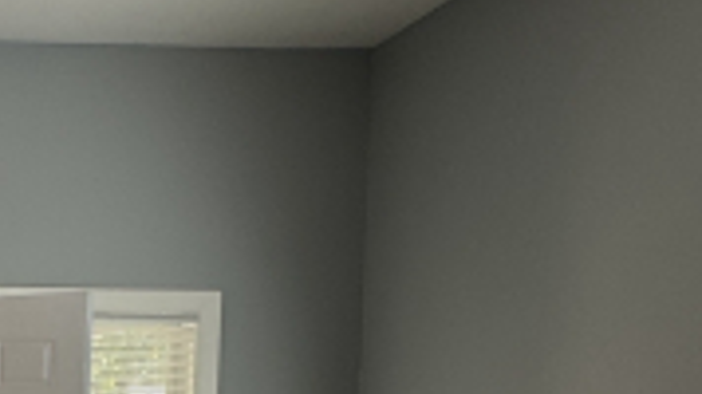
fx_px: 1061
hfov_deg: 29.9
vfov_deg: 19.5
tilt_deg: -5.0
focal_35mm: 57
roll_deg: -0.8
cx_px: -191
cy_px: 508
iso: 64
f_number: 2.2
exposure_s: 1/99
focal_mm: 2.22
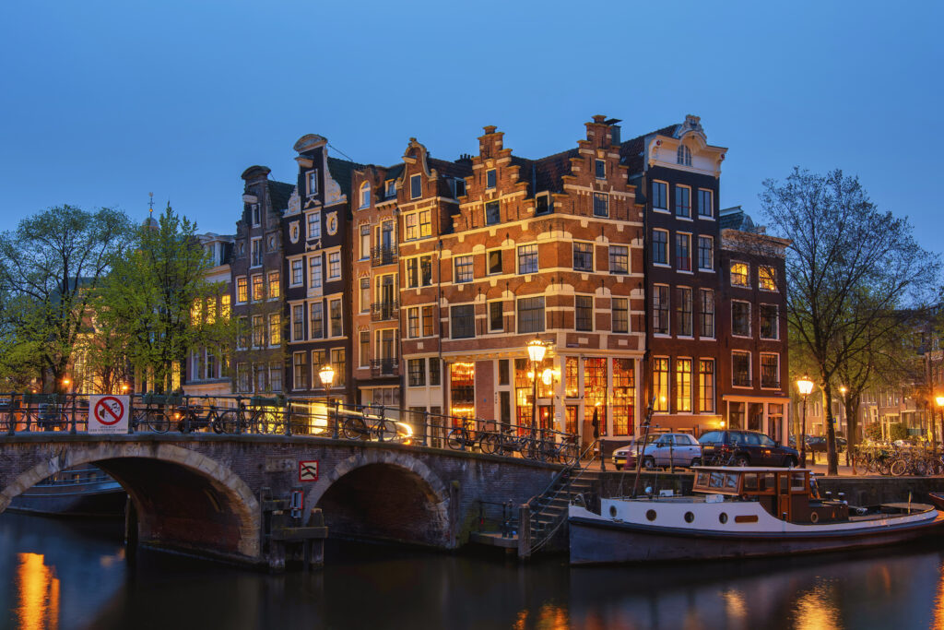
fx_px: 944
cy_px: 315
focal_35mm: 36
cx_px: 472
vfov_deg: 36.9
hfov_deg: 53.1
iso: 100
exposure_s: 25
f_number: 5.6
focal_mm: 24
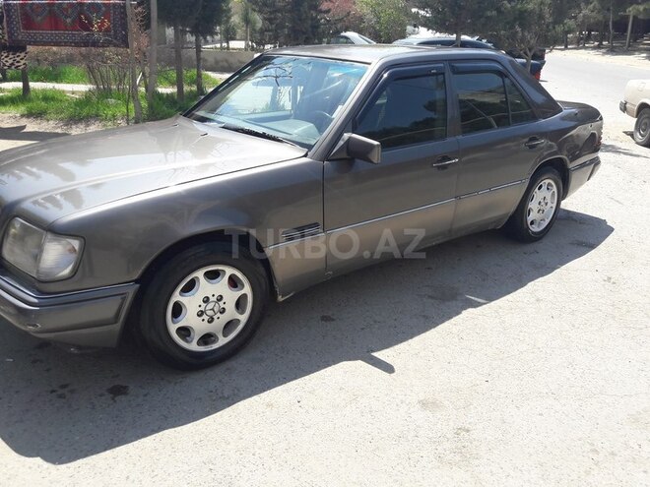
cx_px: 325
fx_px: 526
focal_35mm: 28
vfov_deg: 49.7
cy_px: 244
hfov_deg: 63.4
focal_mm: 3.7
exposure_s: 1/829
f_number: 1.9
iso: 40
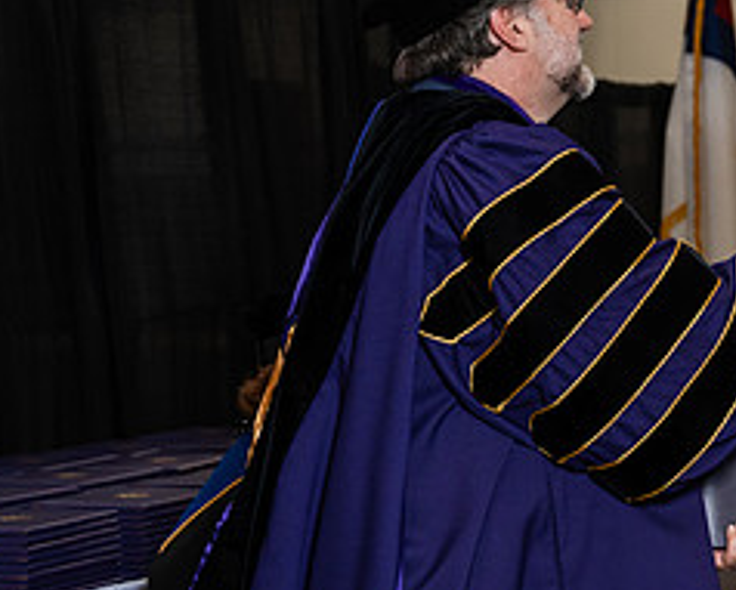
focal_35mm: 144
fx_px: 3141
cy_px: 221
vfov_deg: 10.7
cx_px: 776
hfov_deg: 13.1
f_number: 5
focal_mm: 63
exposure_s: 1/200
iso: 1250
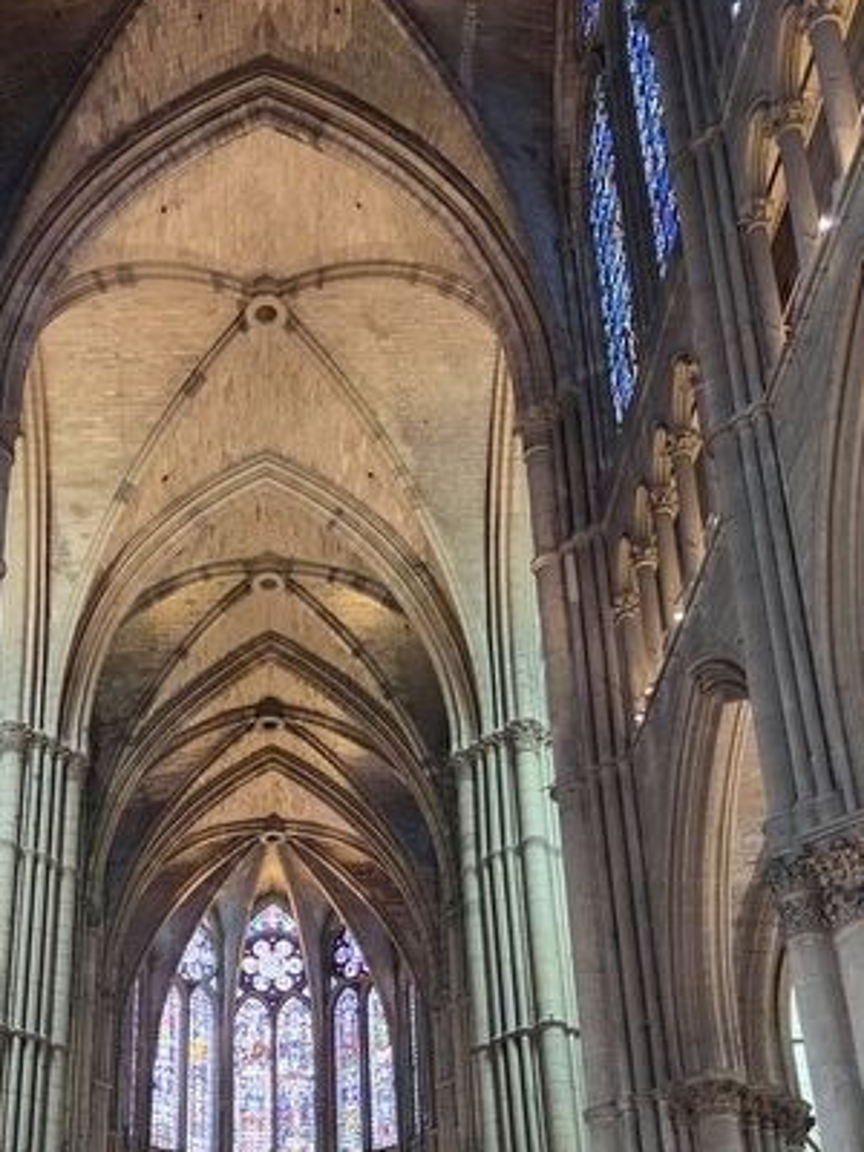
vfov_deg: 39.1
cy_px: 973
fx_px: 1531
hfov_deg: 31.1
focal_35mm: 46
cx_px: 242
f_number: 1.8
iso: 1000
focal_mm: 5.4
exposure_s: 1/100
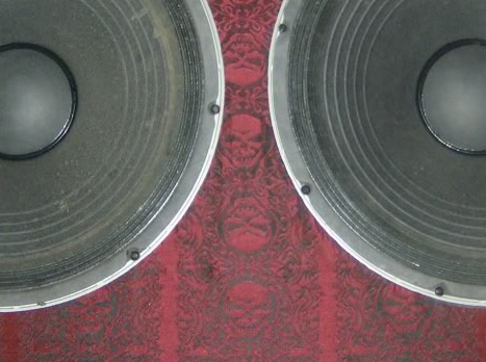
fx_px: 1107
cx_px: 261
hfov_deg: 24.8
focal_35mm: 79
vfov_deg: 18.6
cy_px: 140
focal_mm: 6
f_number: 2.8
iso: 200
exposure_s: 1/60
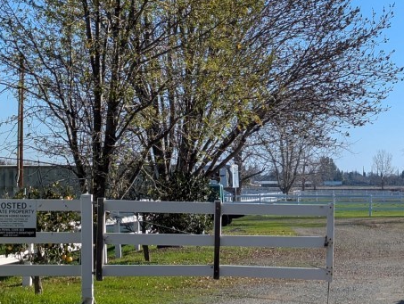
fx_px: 1262
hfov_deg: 17.8
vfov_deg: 13.7
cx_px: 389
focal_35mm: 108
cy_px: 152
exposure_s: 1/2710
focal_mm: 6.81
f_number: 1.85
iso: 45
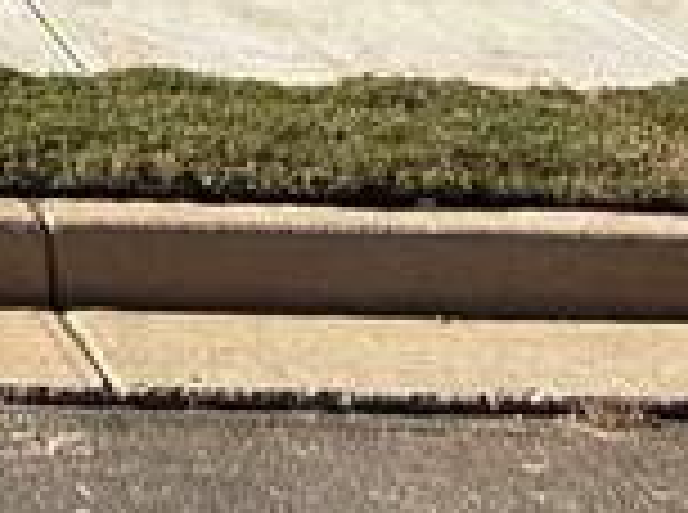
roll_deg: -0.8
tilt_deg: +7.1
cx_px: -391
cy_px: -774
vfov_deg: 12.1
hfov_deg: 18.2
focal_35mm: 94
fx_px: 1864
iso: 50
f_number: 2.2
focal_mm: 2.22
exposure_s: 1/1534
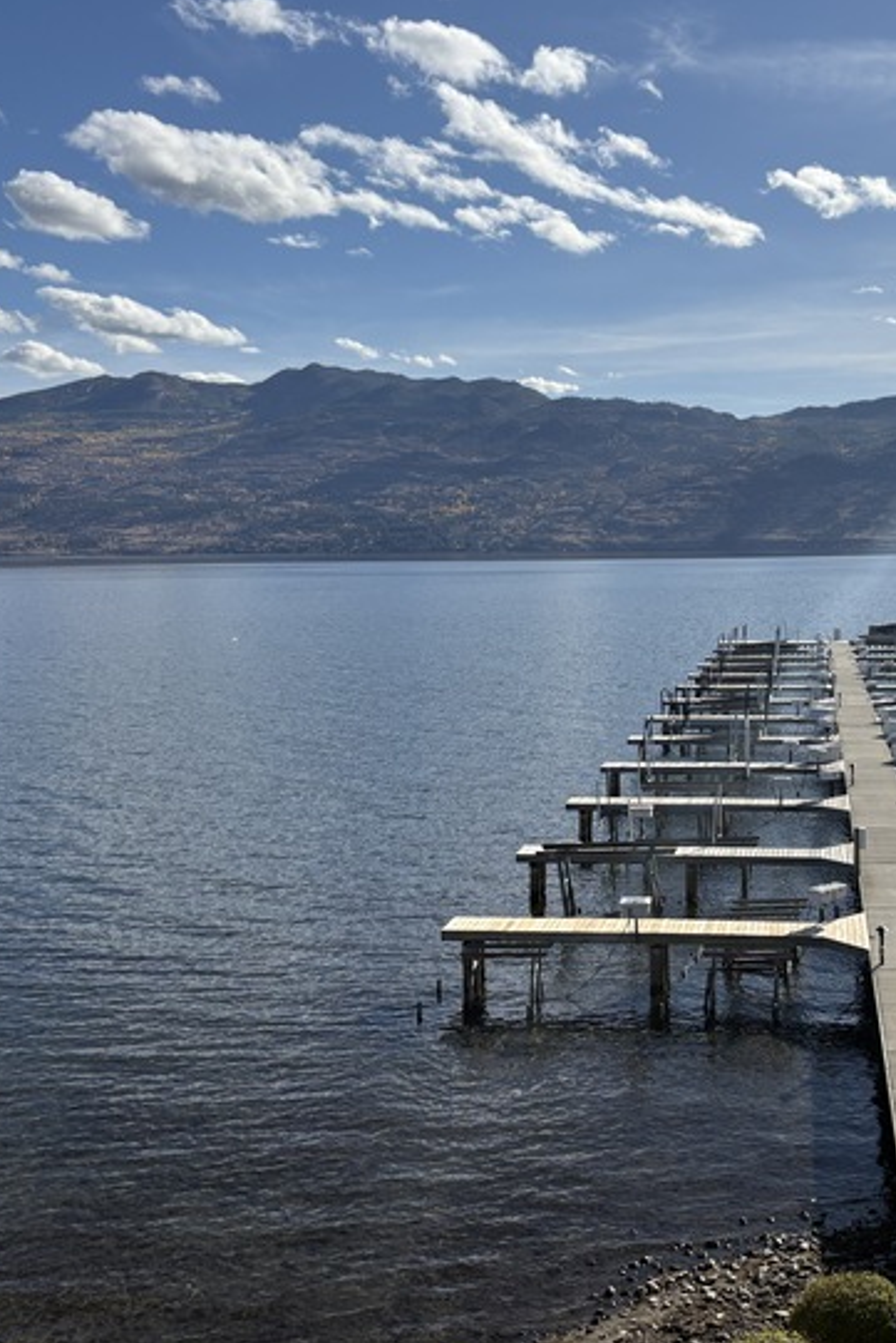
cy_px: 640
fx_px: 1492
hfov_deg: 32.7
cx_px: 678
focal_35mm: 40
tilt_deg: -3.9
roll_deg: +0.8
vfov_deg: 48.4
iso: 50
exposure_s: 1/7813
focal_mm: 5.96
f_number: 1.6
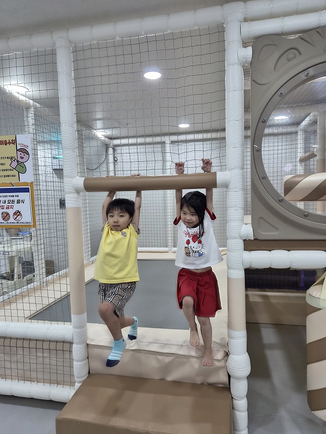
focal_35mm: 24
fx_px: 301
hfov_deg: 56.8
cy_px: 224
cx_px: 170
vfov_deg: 71.6
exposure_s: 1/120
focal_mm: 5.4
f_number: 1.8
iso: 125
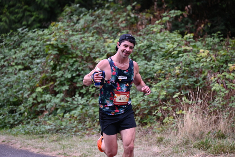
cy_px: 78
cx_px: 118
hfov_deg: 10.3
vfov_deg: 6.9
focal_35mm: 200
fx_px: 1306
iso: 1000
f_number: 6.3
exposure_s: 1/250
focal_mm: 200
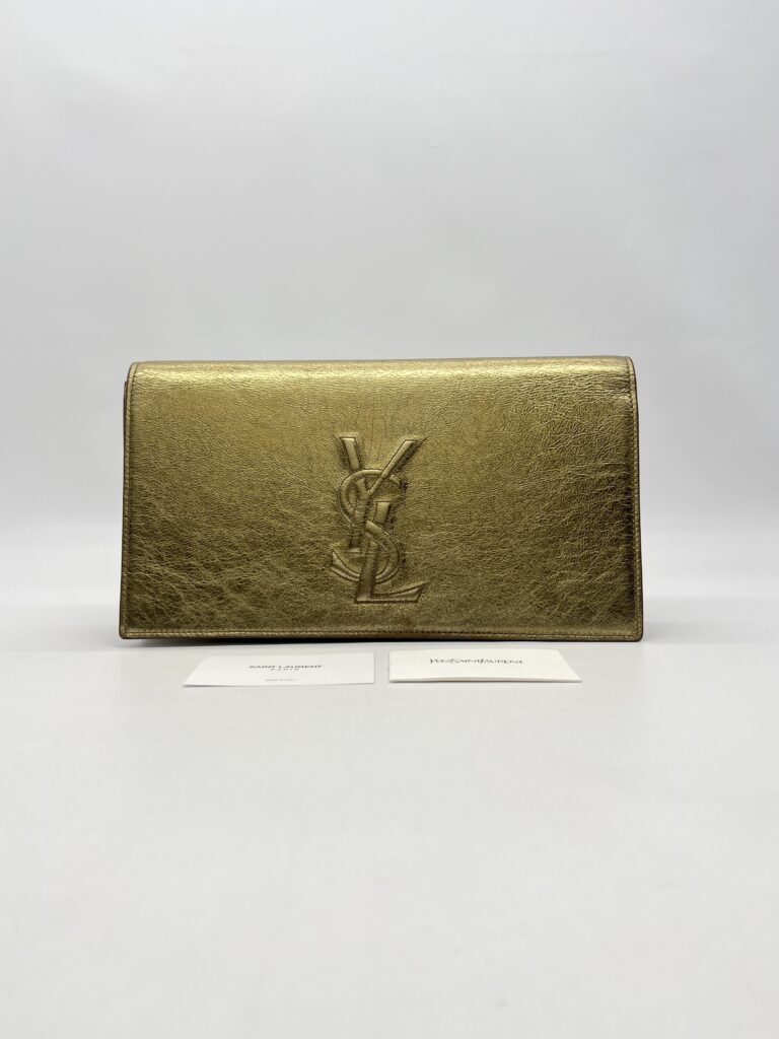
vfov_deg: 67.3
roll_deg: -0.2
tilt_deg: -3.3
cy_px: 520
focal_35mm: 26
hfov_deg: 53.1
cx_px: 390
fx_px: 780
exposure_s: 1/211
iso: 40
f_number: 1.5
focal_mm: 5.7
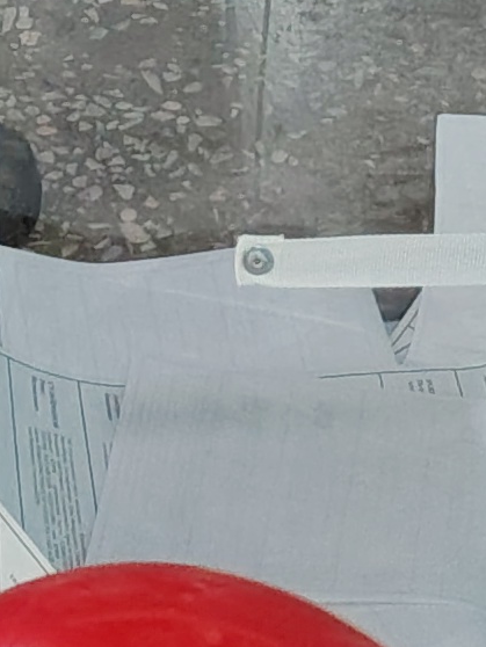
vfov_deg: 8.7
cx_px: -118
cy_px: -1500
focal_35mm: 172
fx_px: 3217
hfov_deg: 8.5
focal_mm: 5.25
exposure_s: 1/25
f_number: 1.75
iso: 1103
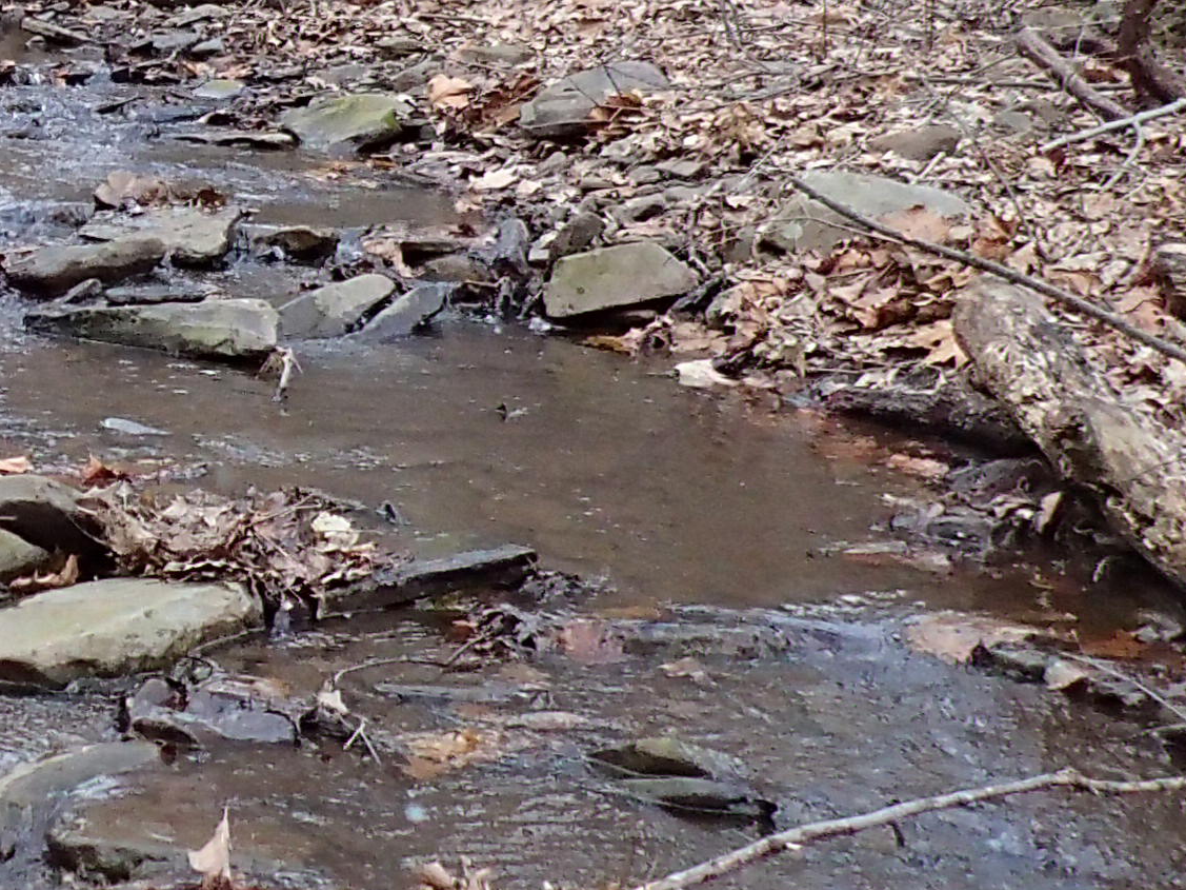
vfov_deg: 16.6
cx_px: -575
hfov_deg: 19.5
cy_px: 100
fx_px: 3015
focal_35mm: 88
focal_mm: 4.5
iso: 500
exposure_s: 1/500
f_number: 2
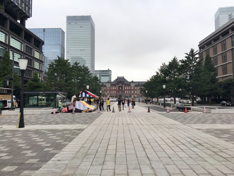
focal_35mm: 29
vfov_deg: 48.2
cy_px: 88
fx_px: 196
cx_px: 117
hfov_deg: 61.7
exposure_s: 1/1451
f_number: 2.2
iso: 25
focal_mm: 4.15
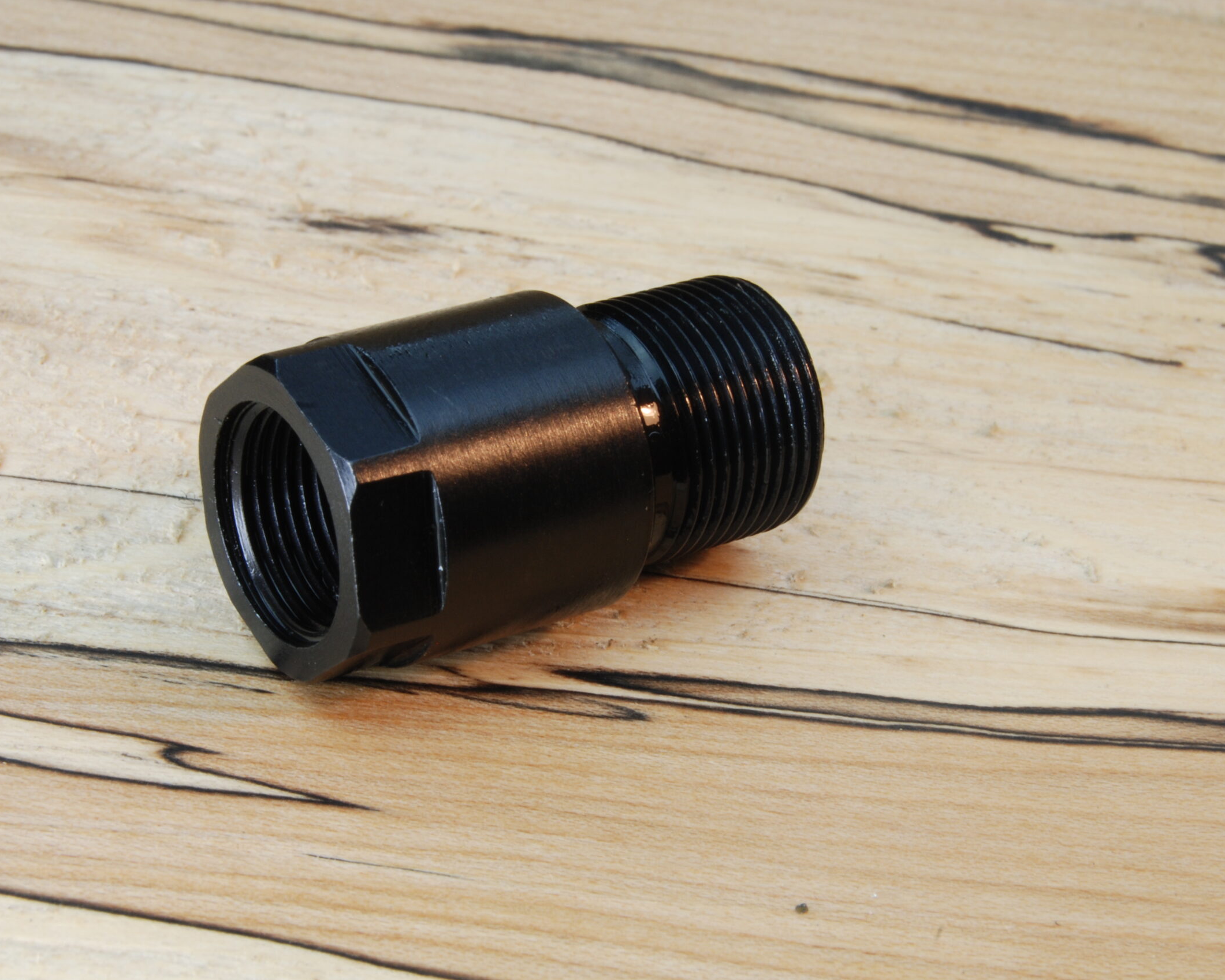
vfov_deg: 16.4
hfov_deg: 20.5
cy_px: 489
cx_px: 551
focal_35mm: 94
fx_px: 3392
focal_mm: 55
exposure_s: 1/6
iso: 200
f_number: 22
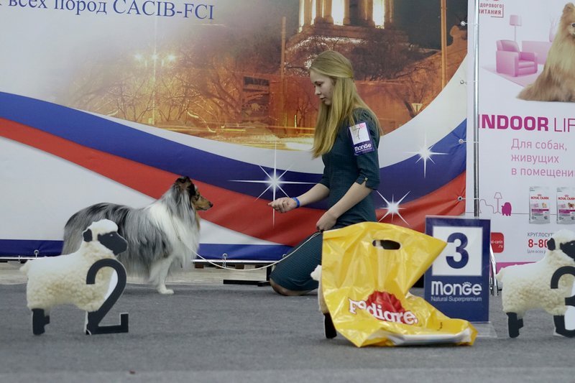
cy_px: 192
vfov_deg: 17.5
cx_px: 288
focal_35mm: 78
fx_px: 1245
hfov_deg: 26.0
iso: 1250
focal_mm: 28.47
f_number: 2.8
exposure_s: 1/125
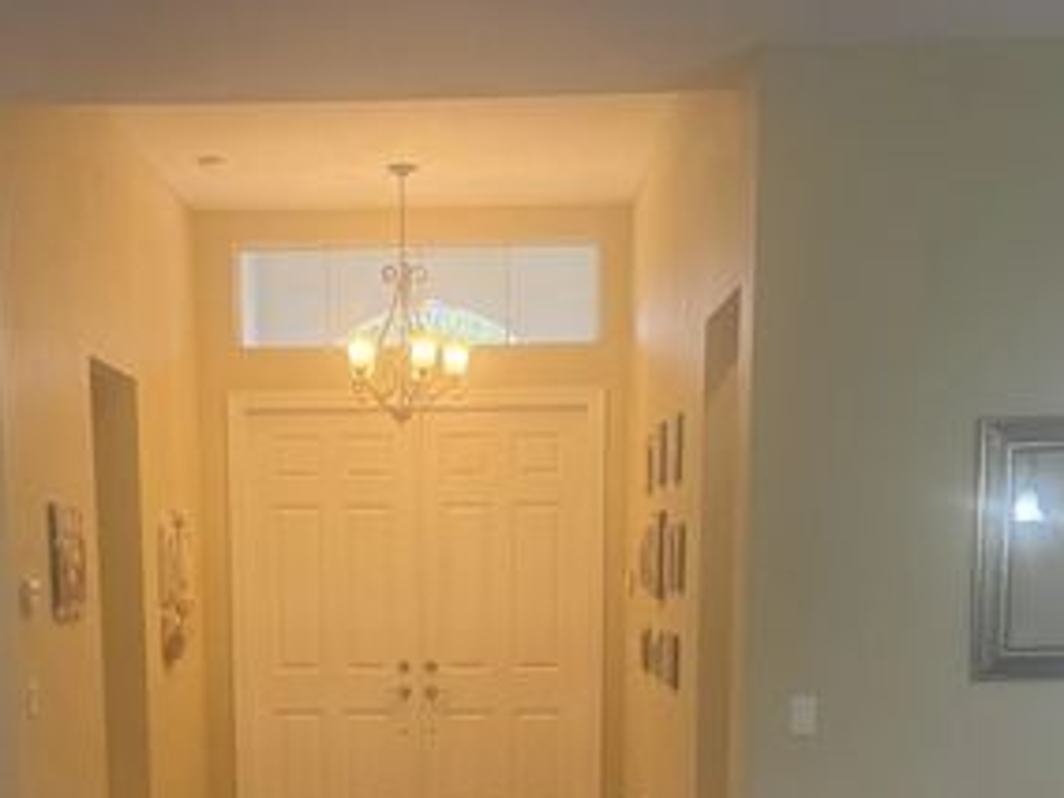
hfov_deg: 35.4
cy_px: 779
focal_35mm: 54
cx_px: 408
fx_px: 1660
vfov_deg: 25.8
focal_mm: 6.76
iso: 200
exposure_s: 1/60
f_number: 1.78
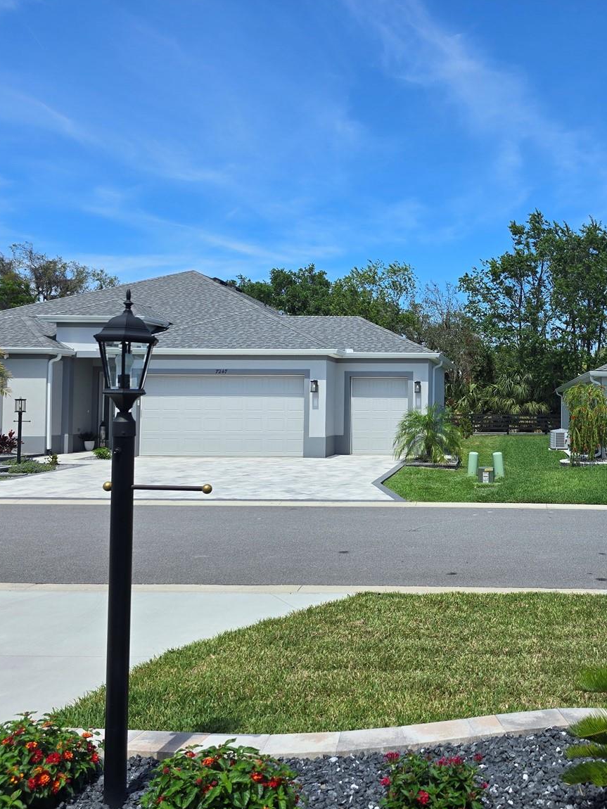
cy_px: 393
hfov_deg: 41.7
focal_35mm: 32
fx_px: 748
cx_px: 507
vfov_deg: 56.8
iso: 12
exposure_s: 1/730
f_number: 1.7
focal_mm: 6.3
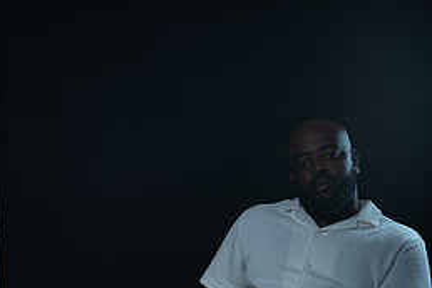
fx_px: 732
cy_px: 373
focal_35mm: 61
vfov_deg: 20.4
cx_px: 246
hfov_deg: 32.8
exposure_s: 1/250
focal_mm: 35
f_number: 5.6
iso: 500
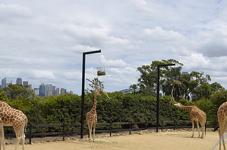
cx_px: 129
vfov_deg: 29.7
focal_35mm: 45
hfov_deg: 43.6
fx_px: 283
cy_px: 79
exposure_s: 1/320
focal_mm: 18
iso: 100
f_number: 9
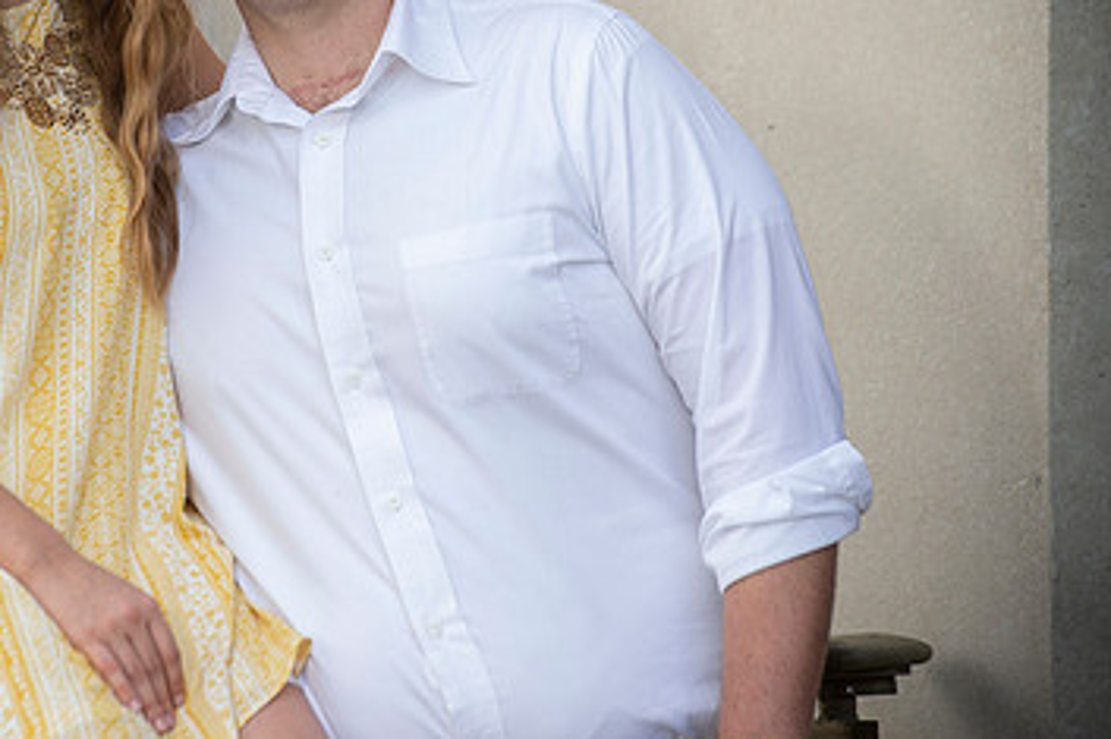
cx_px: 271
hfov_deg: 6.3
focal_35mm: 329
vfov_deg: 4.2
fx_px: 10148
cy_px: 179
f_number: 5.6
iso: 250
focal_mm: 200
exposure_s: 1/250
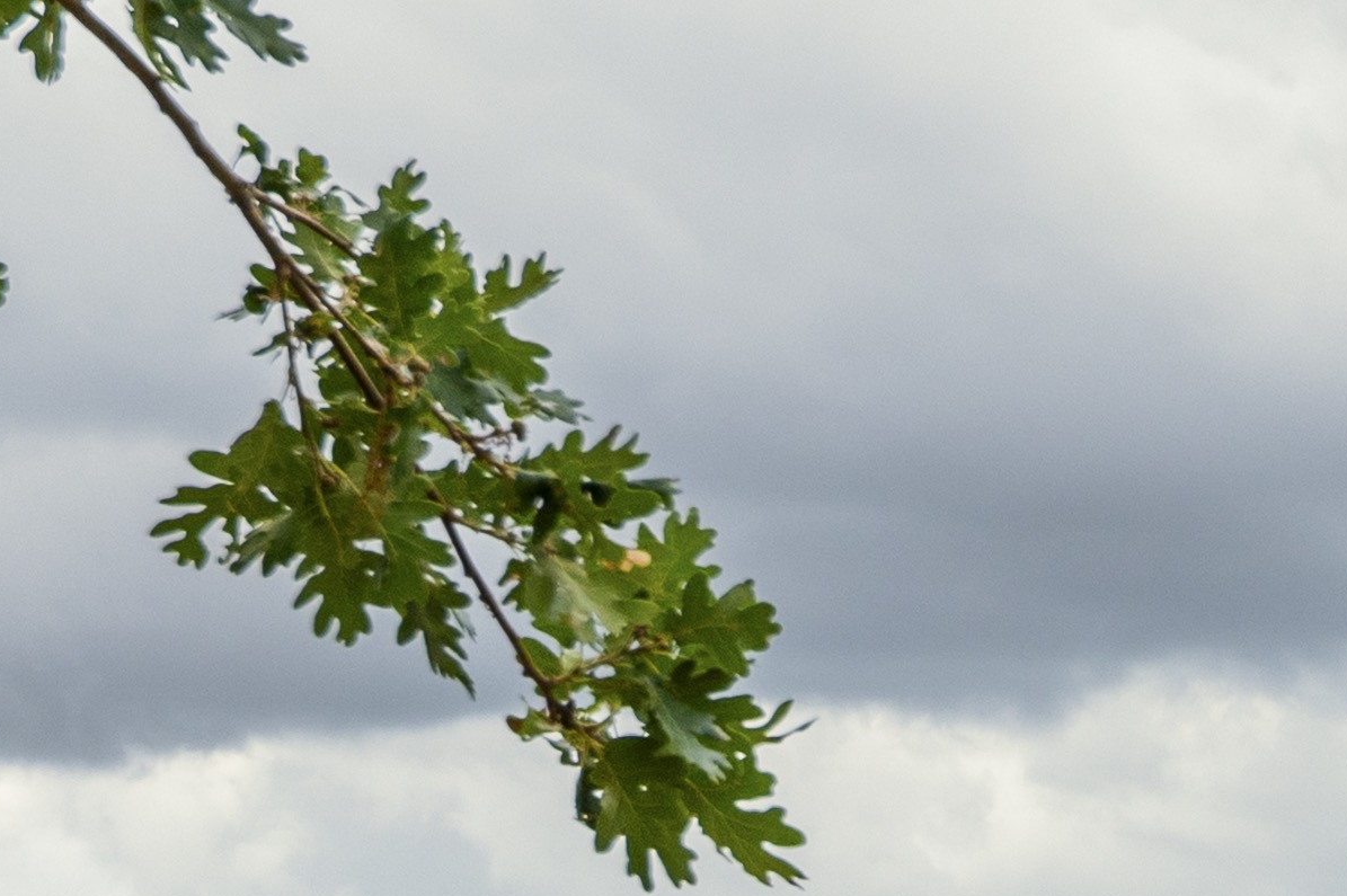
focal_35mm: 162
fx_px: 6057
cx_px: 2012
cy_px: 1294
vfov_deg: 8.3
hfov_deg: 12.1
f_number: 7.1
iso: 320
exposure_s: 1/500
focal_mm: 32
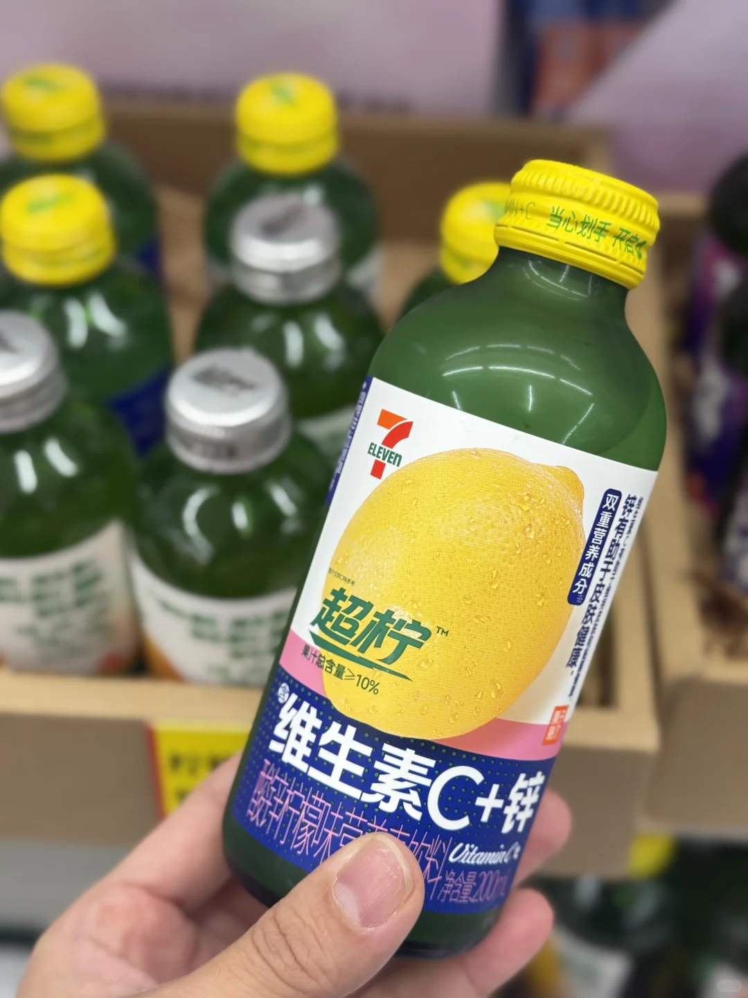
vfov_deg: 39.7
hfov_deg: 30.3
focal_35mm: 48
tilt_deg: -46.9
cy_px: 499
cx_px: 374
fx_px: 1383
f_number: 1.78
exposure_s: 1/100
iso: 50
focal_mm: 6.76
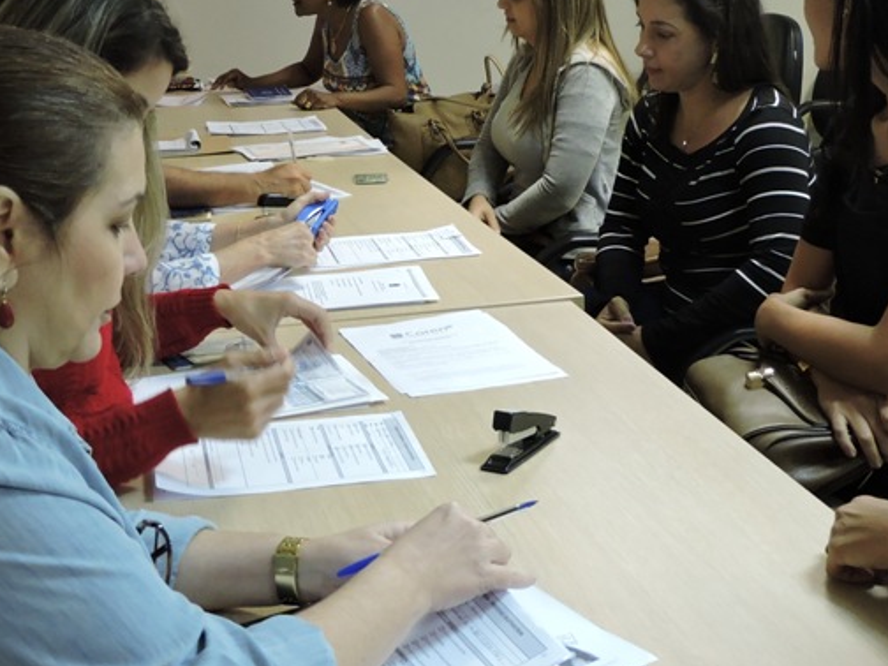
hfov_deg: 31.7
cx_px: 423
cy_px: 338
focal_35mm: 61
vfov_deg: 24.0
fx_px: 1565
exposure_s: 1/30
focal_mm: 5.4
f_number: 3.1
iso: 360
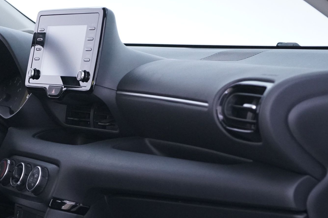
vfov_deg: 10.9
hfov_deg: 16.3
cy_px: 155
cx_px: 64
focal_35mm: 125
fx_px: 1138
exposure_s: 1/13
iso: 3200
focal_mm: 67
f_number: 6.3
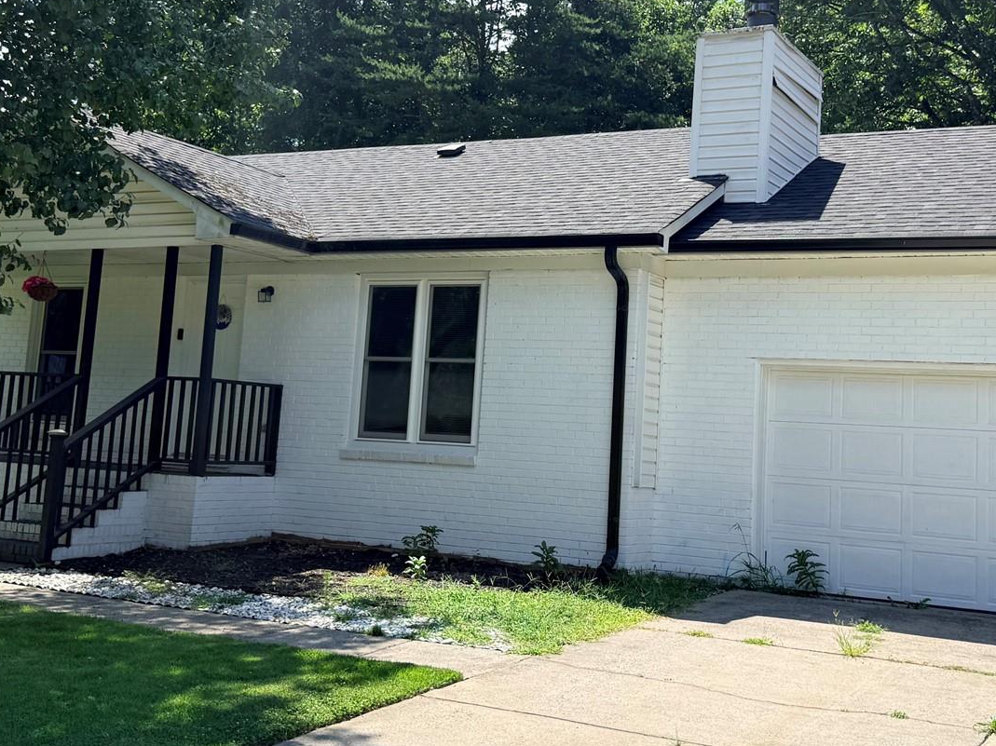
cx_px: 555
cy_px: 274
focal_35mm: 46
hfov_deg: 41.2
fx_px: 1323
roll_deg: -3.5
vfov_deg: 31.3
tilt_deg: +7.9
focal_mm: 6.76
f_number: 1.78
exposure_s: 1/3584
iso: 80
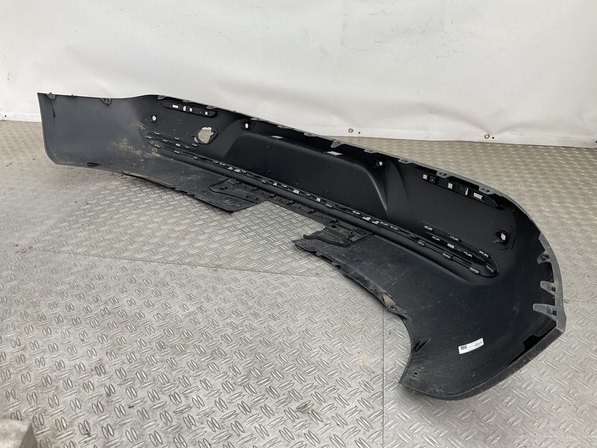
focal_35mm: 29
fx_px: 500
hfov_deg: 61.7
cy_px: 224
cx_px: 298
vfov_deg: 48.2
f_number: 1.8
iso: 20
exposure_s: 1/120
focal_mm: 3
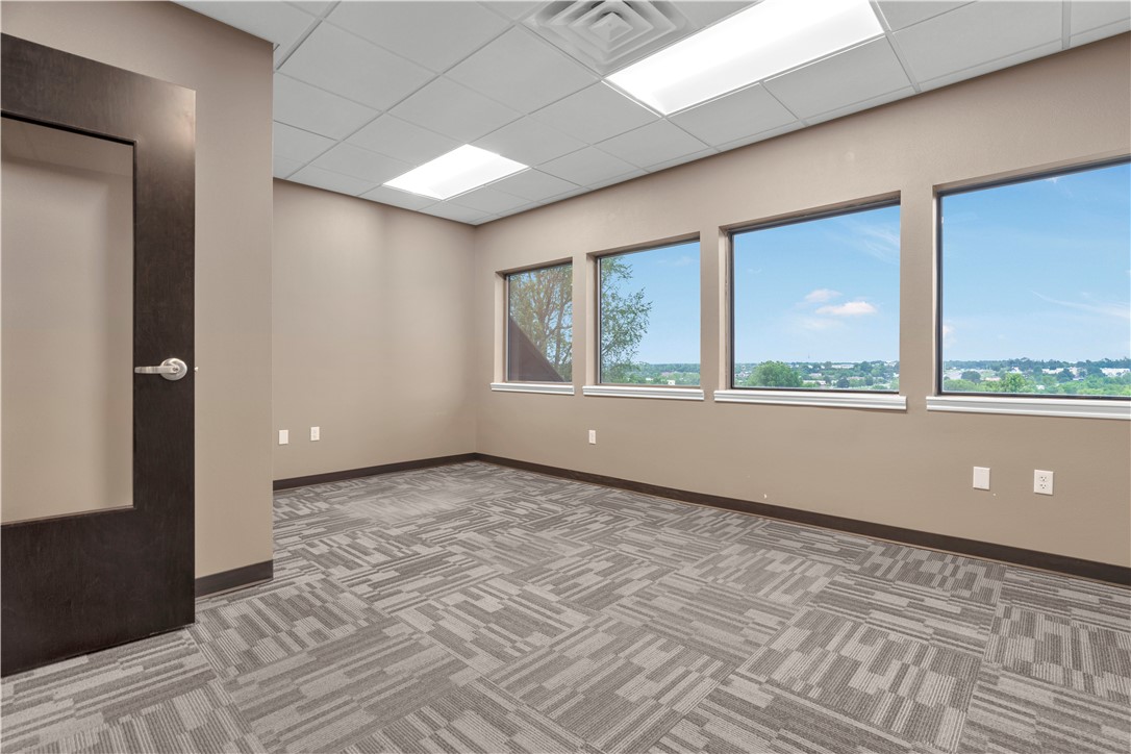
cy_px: 377
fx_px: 503
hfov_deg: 96.7
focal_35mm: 16
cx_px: 566
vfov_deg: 73.7
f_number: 7.1
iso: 100
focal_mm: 16
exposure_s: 1/2
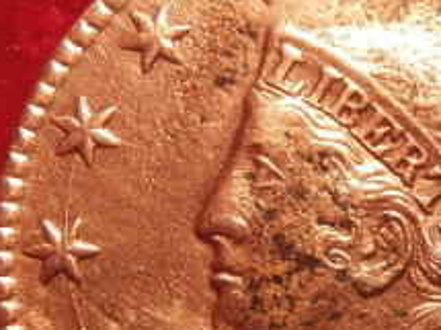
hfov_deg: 17.2
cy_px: 228
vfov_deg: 13.1
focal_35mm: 113
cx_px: 384
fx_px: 1439
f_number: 3.9
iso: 100
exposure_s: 1/100
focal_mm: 6.67
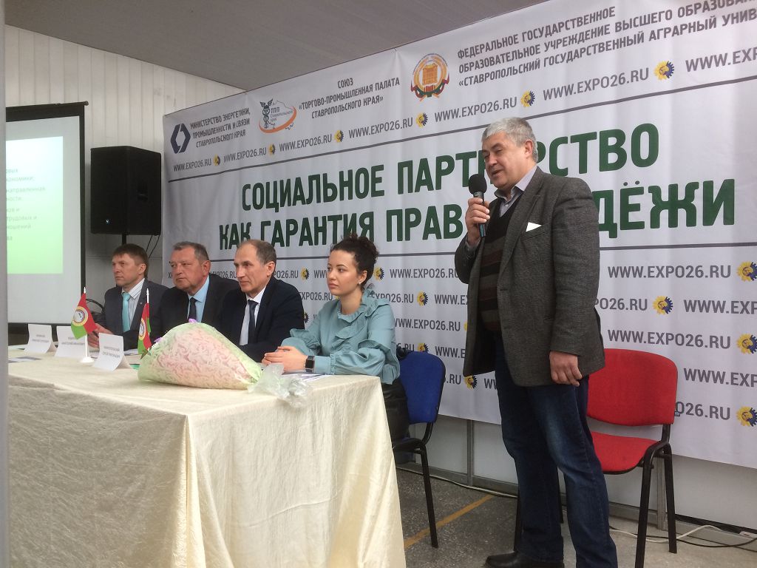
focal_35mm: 29
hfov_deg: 61.7
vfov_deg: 48.2
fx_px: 634
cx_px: 378
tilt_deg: -3.0
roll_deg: +1.0
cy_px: 284
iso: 50
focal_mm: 4.15
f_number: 2.2
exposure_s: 1/33
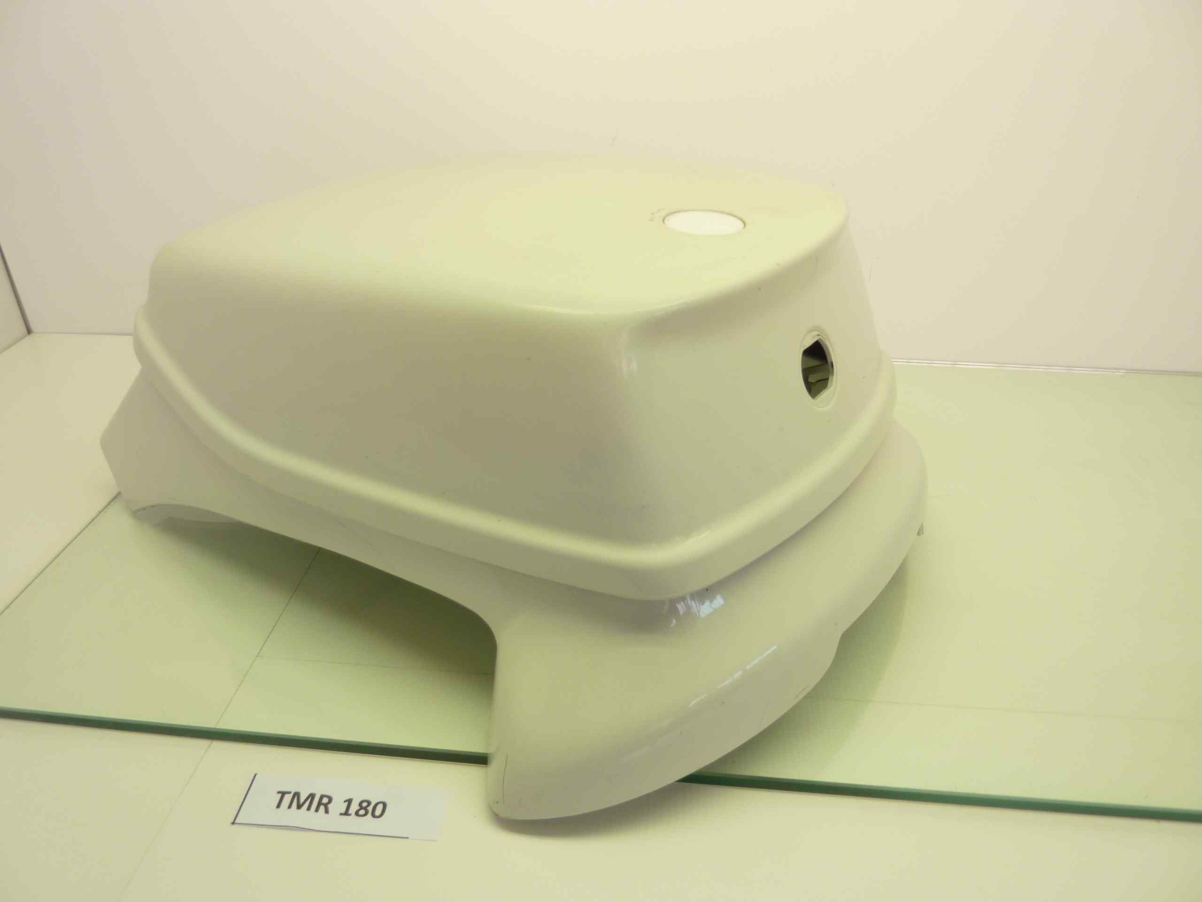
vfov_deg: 54.9
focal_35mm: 25
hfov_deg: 69.4
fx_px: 868
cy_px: 451
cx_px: 601
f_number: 3.3
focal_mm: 4.1
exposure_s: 1/40
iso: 80
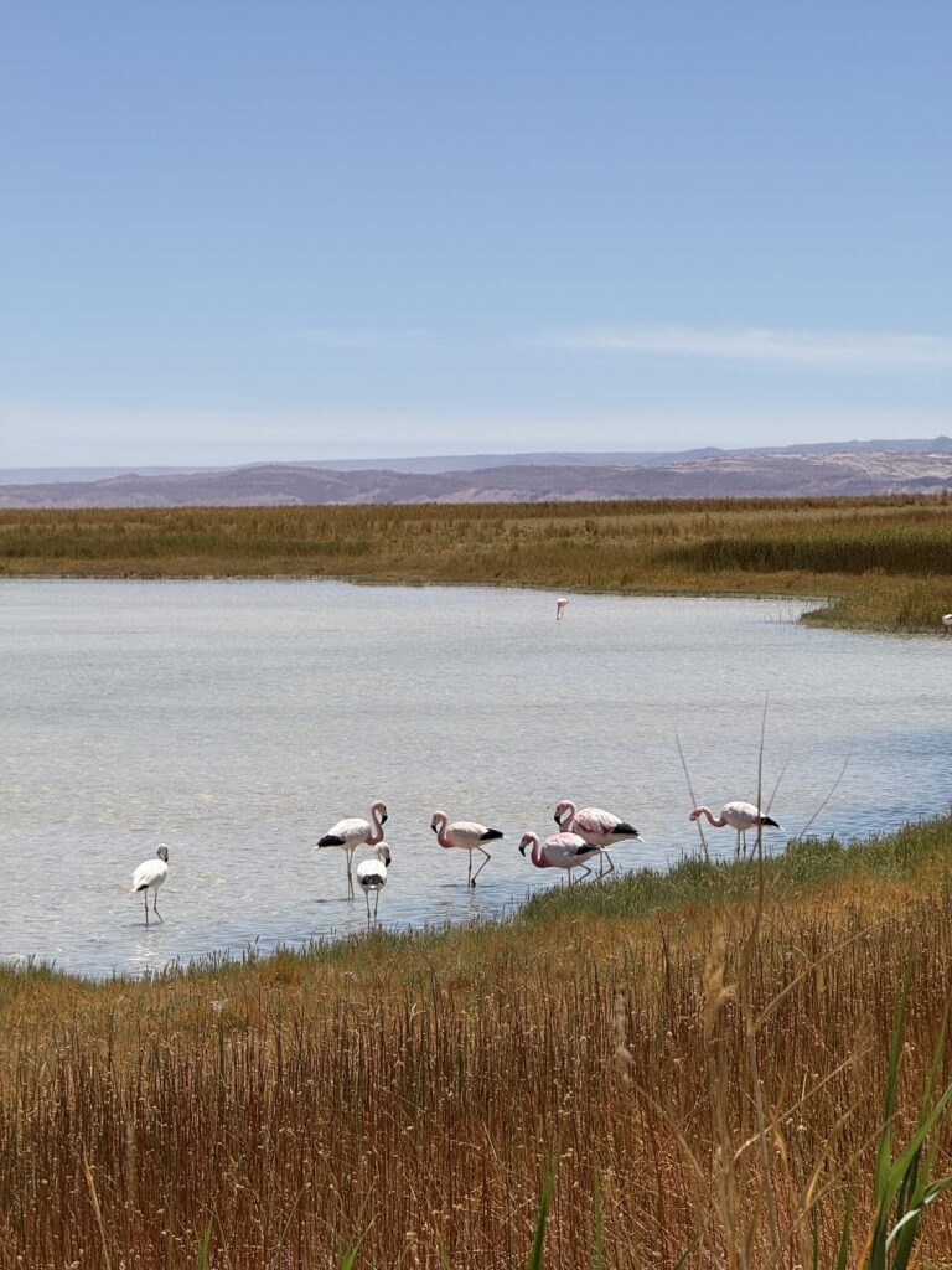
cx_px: 476
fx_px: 4400
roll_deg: +0.4
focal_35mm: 120
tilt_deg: -1.9
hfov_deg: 12.3
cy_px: 635
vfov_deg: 16.4
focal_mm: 15.66
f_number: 2.8
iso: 50
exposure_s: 1/2525
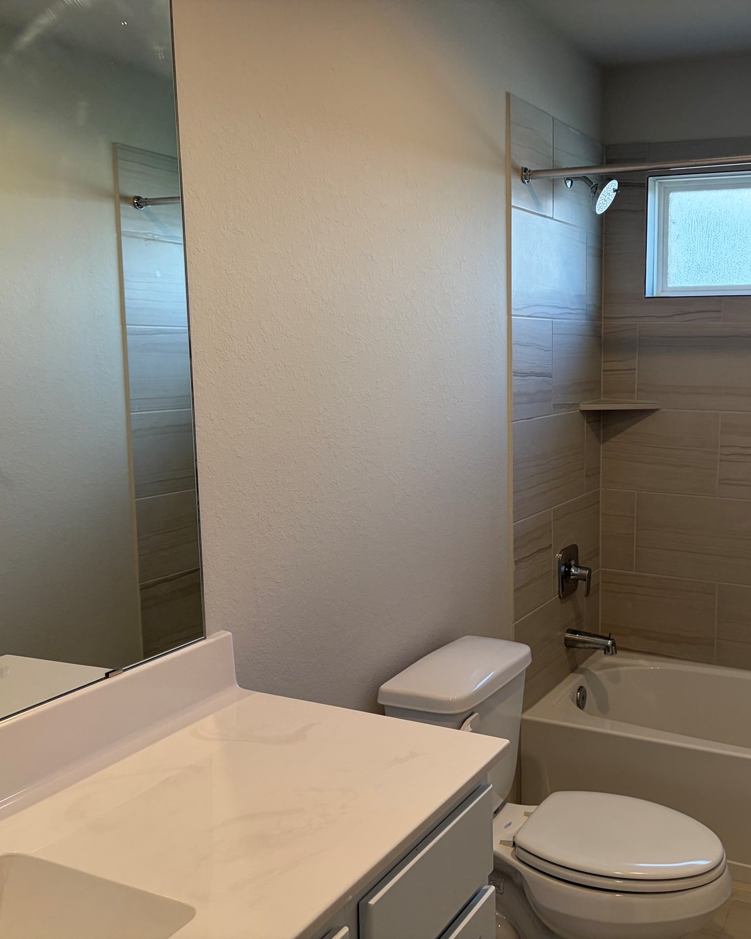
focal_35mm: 34
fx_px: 945
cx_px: 552
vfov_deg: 52.8
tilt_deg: -6.6
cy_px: 469
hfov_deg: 42.2
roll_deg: +0.0
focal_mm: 5.96
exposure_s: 1/176
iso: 80
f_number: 1.6
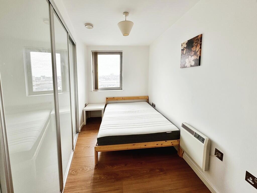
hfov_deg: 102.1
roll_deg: +1.4
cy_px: 96
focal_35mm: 14
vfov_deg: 85.7
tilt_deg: -7.6
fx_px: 104
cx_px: 128
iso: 40
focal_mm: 2.22
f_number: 2.2
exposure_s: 1/193
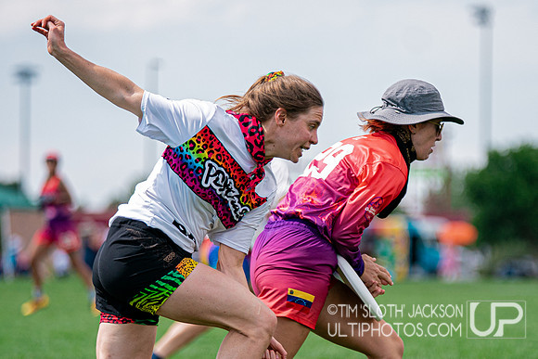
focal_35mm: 272
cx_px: 337
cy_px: 265
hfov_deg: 7.6
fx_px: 4068
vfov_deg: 5.1
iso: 400
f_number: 2.8
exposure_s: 1/4000
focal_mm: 155
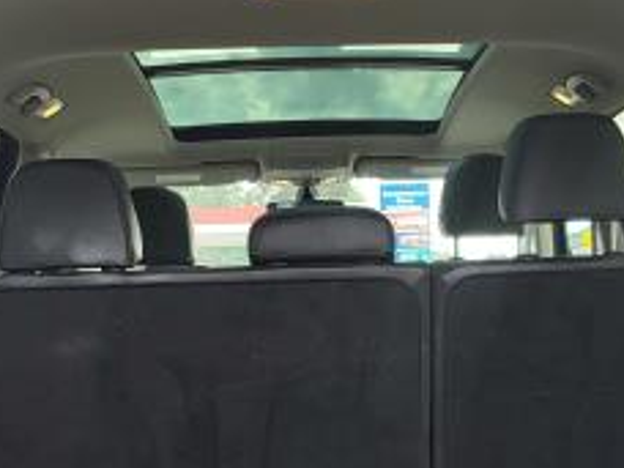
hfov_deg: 26.6
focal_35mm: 73
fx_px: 1316
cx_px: 375
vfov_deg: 19.8
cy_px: 424
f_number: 1.8
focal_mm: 5.4
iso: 40
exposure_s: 1/137
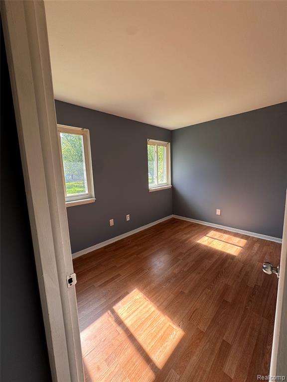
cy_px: 191
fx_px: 155
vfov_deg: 102.1
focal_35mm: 14
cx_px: 144
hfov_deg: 85.7
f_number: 2.2
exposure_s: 1/99
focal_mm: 2.22
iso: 64
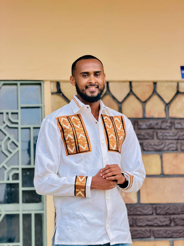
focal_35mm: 100
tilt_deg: +9.8
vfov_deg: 19.6
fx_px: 709
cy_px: 123
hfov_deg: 14.8
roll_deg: +1.6
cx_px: 92
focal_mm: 16.89
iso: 100
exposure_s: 1/121
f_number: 2.8
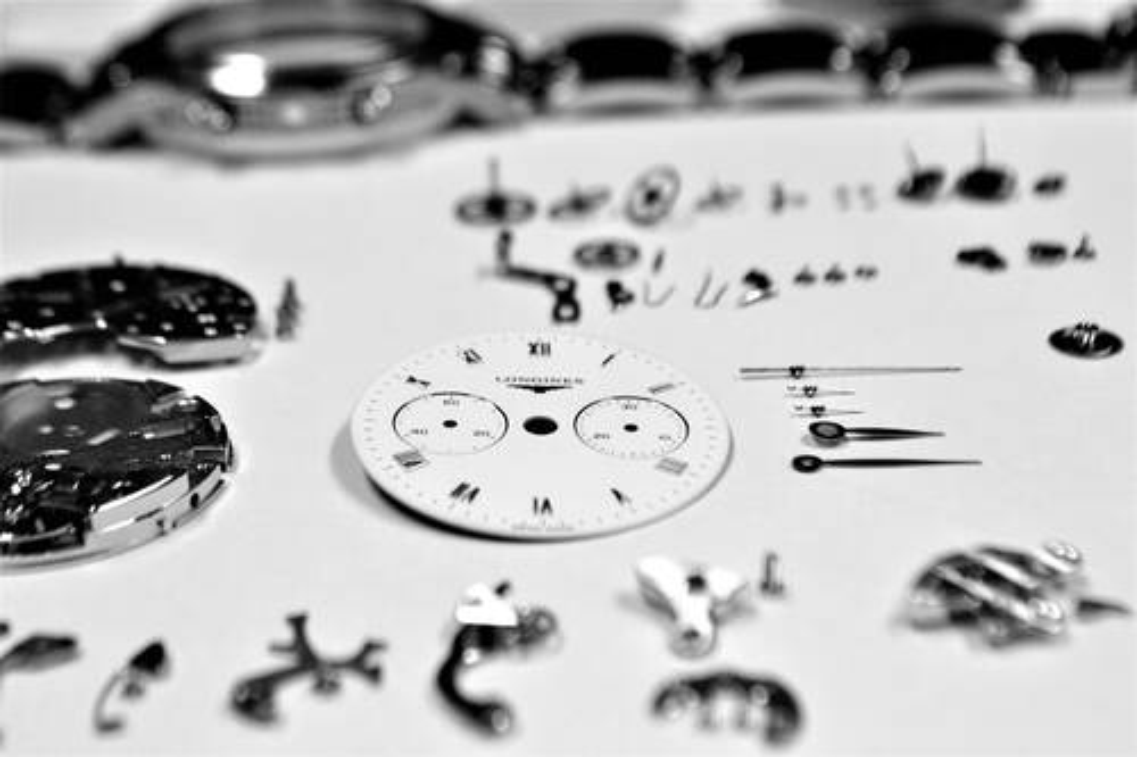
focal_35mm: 68
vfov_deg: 20.1
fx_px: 2131
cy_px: 378
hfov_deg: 29.9
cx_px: 568
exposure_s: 1/125
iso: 400
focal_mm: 45
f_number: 8
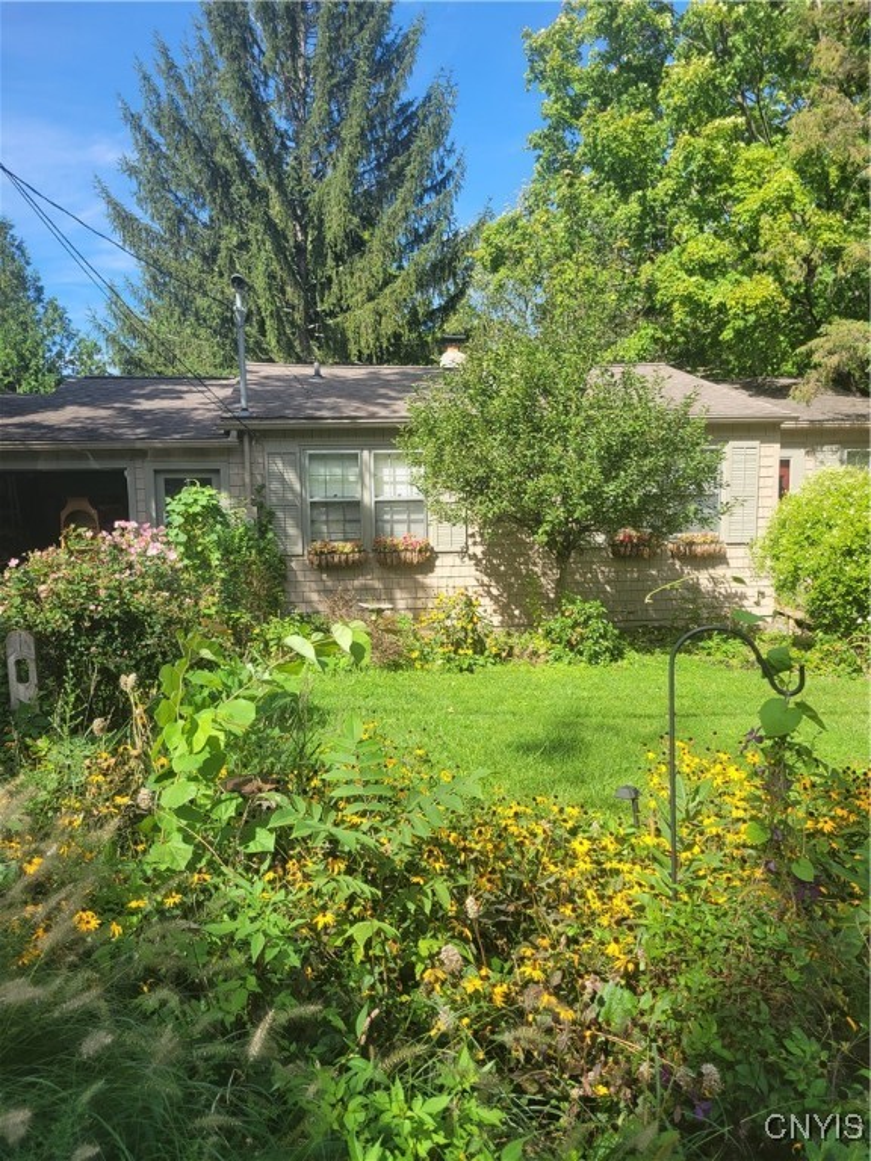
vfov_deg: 67.3
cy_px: 580
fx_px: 872
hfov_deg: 53.1
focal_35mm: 26
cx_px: 436
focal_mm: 5.4
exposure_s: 1/978
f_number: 1.8
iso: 40
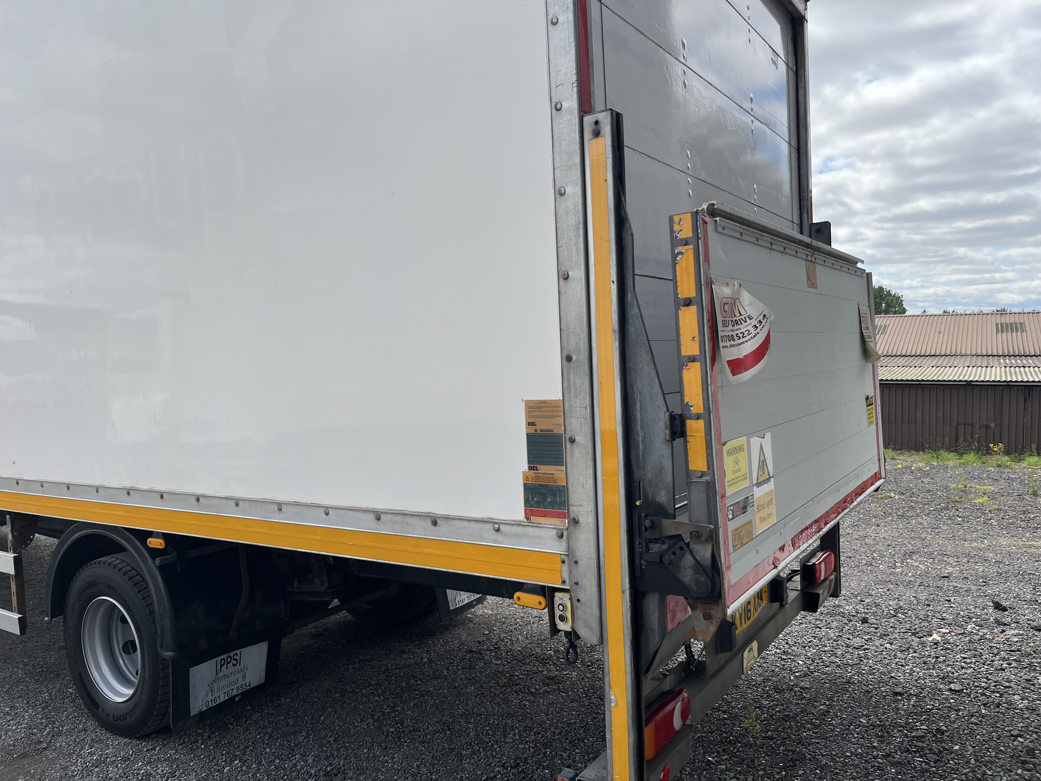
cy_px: 390
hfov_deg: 67.3
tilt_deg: -5.4
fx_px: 782
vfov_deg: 53.1
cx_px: 520
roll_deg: +1.8
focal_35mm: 26
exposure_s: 1/2410
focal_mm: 5.1
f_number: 1.6
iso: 50
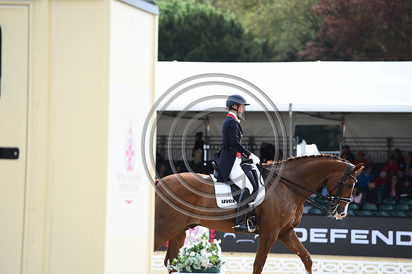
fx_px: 2287
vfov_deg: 6.9
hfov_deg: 10.3
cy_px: 137
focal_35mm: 200
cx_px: 206
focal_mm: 200
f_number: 4.5
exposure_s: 1/1250
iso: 500
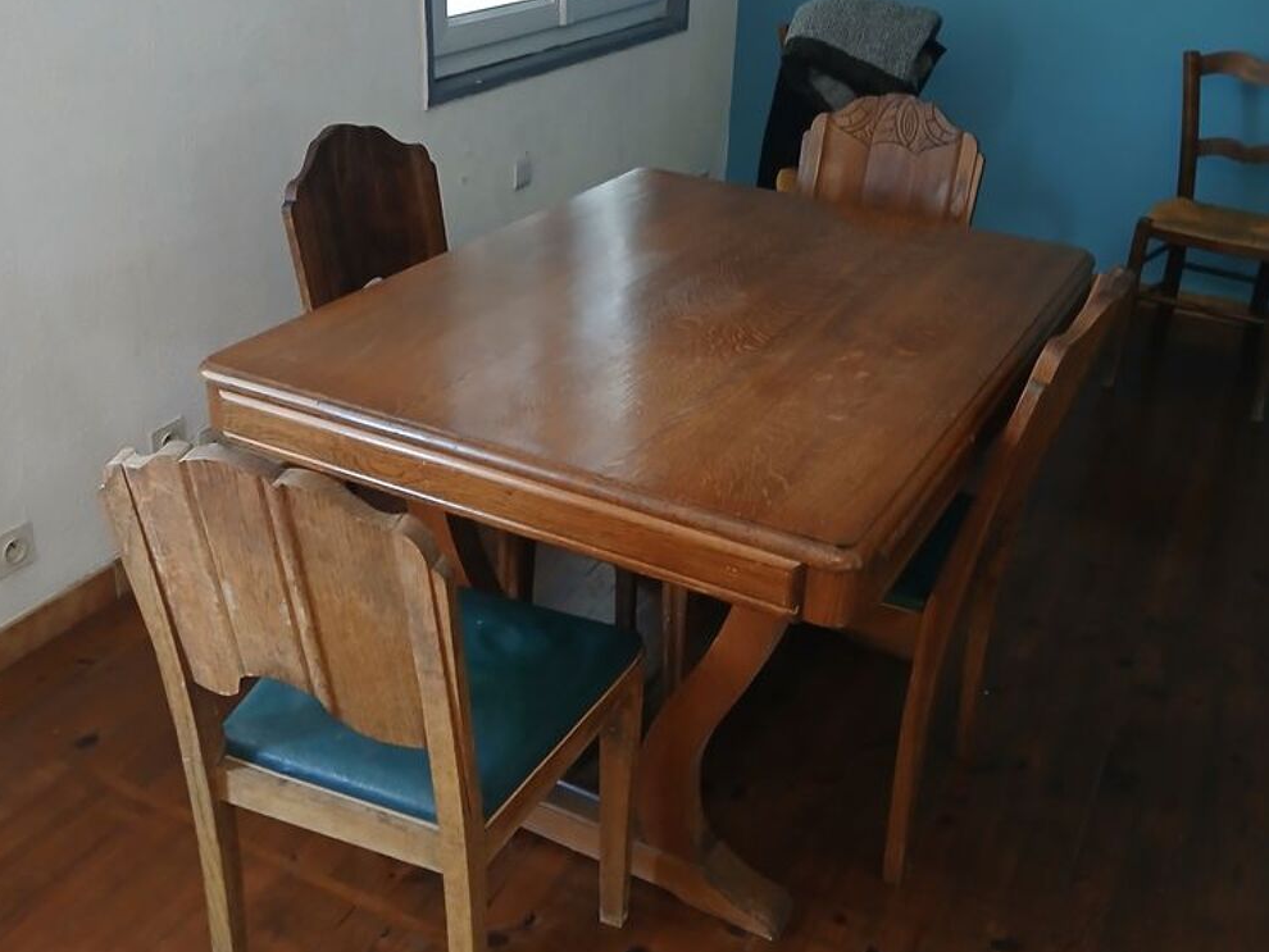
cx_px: 633
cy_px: 308
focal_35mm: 35
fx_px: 1283
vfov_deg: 40.2
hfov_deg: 52.6
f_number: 1.8
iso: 250
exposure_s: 1/33.3
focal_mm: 3.98
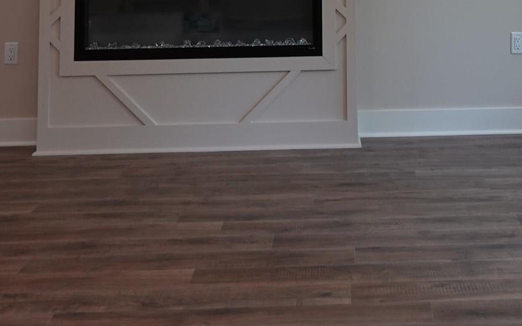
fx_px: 1038
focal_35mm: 73
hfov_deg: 27.9
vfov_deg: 15.9
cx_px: 383
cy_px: -212
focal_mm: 7.6
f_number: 2
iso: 125
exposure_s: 1/100
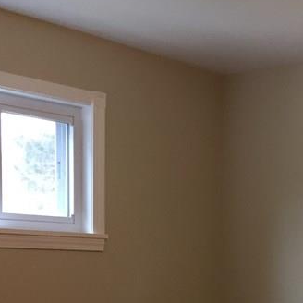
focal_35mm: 80
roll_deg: -1.9
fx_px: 792
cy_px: 297
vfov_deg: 21.0
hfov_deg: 20.1
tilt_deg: -2.6
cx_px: 378
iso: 125
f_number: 2.2
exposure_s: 1/30
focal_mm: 4.15
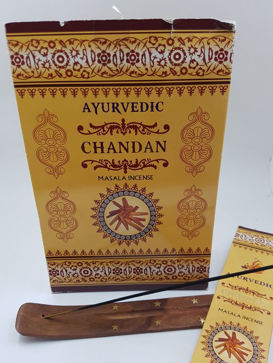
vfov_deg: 67.2
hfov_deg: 53.2
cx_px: 136
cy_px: 182
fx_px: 273
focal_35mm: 26
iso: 80
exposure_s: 1/100
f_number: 1.7
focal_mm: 4.2
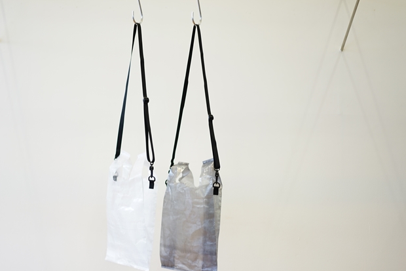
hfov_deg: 28.4
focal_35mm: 71
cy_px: 166
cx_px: 158
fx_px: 800
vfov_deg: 19.2
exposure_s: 1/60
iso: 100
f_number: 1.8
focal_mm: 55
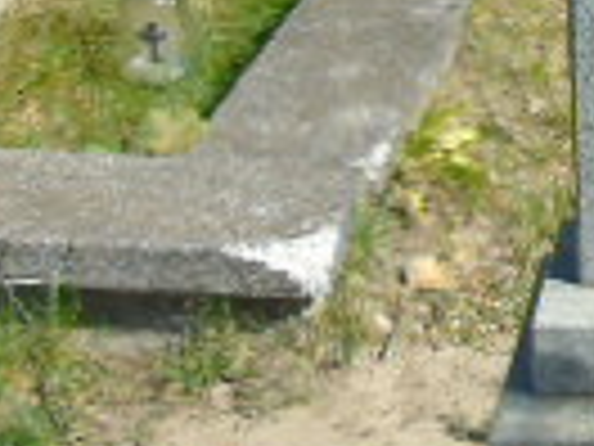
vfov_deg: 12.1
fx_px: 2076
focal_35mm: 121
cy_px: 9
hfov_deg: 14.4
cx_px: 1048
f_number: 3.4
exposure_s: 1/500
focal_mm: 4.4
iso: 80
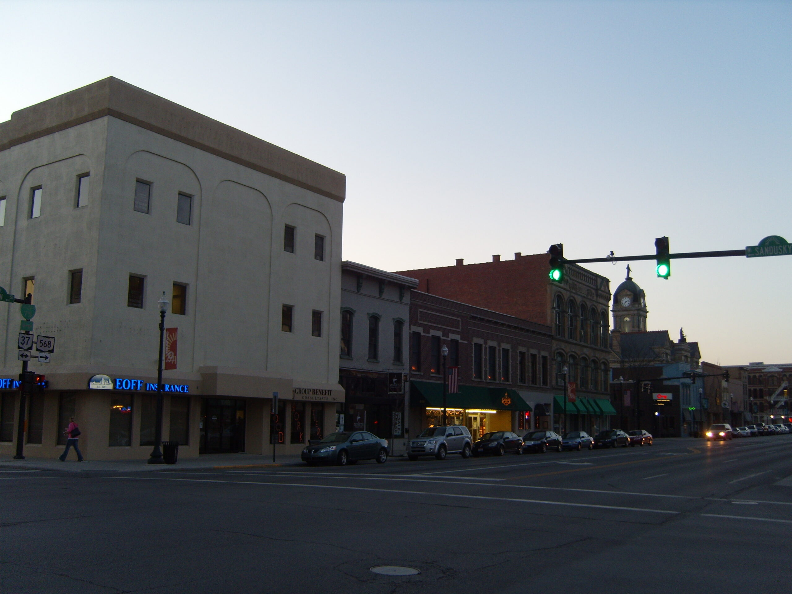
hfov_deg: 52.6
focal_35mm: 35
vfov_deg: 40.7
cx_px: 396
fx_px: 801
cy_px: 297
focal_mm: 7.4
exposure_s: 1/45
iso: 80
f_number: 2.8
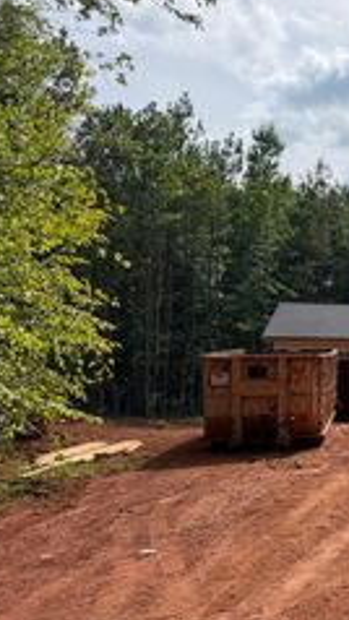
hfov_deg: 17.9
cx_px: 612
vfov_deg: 37.8
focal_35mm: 55
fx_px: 904
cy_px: 343
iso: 100
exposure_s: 1/6173
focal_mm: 6.76
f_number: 1.78
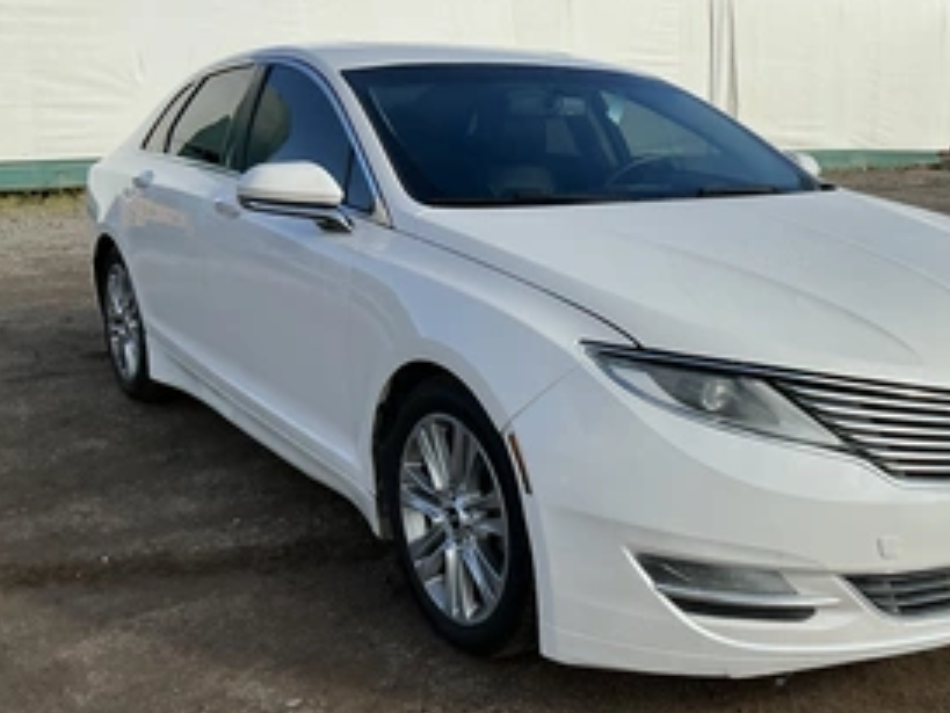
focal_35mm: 41
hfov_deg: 45.1
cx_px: 630
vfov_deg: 35.1
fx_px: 1126
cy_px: 386
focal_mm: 3
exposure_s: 1/1786
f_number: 1.8
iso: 25
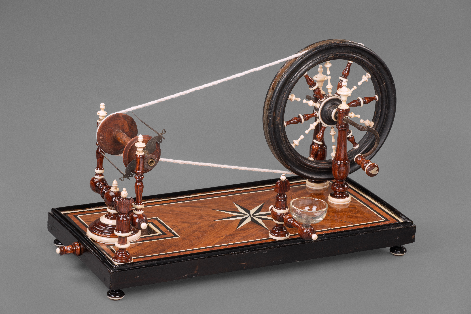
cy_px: 157
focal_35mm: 151
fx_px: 1975
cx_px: 236
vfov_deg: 9.1
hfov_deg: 13.6
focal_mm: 150
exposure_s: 1/100
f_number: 18
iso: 200
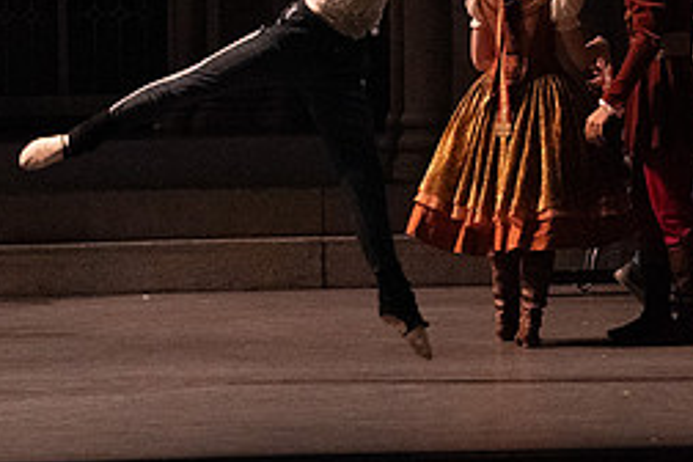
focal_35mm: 348
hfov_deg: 5.9
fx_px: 6698
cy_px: -10
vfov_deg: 3.9
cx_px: 454
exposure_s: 1/320
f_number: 6.3
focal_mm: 151
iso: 25600
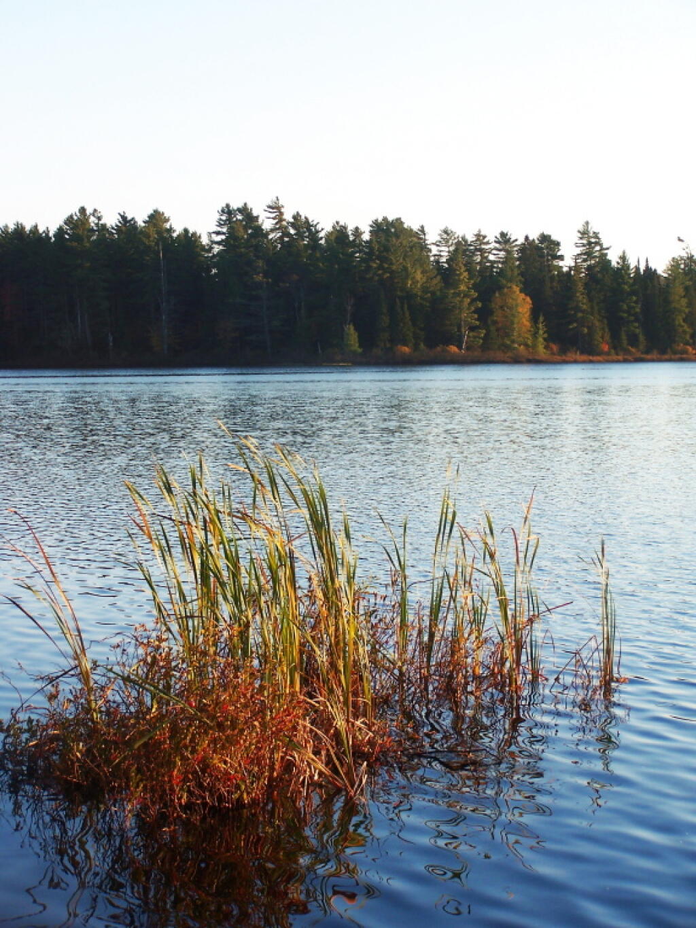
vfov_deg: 23.8
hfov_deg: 18.0
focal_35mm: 82
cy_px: 464
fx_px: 2198
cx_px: 348
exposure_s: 1/250
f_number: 3.2
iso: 80
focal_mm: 13.7
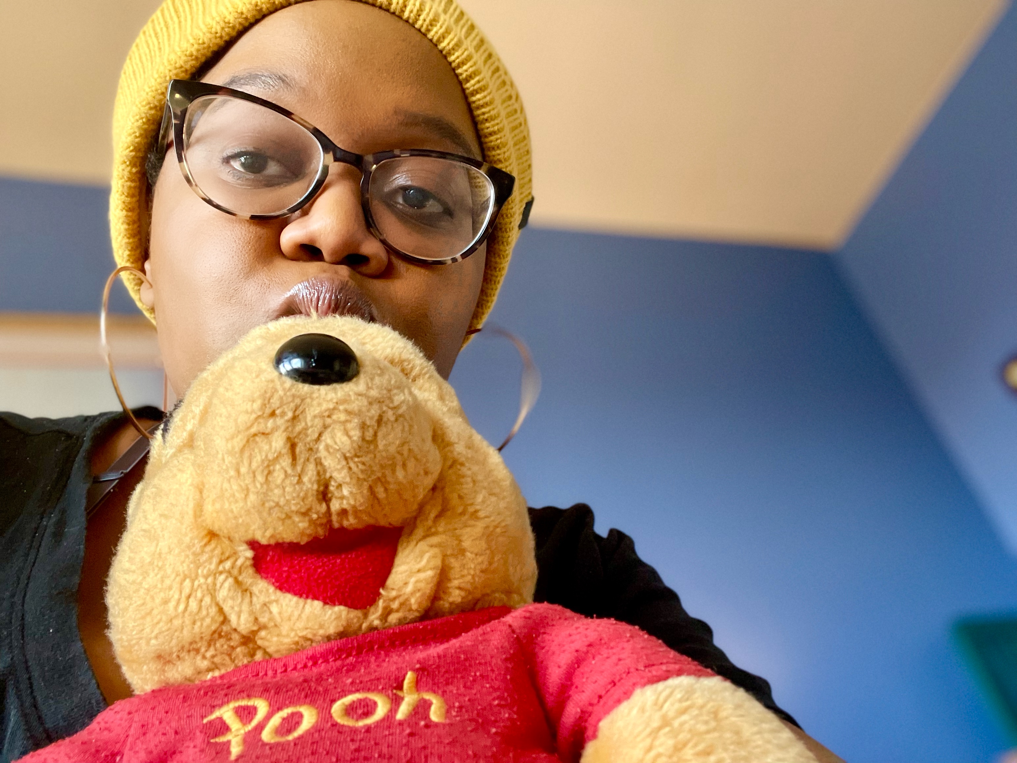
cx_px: 508
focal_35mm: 30
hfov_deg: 60.0
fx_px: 881
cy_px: 382
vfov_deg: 46.8
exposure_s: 1/60
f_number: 2.2
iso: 320
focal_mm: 2.71
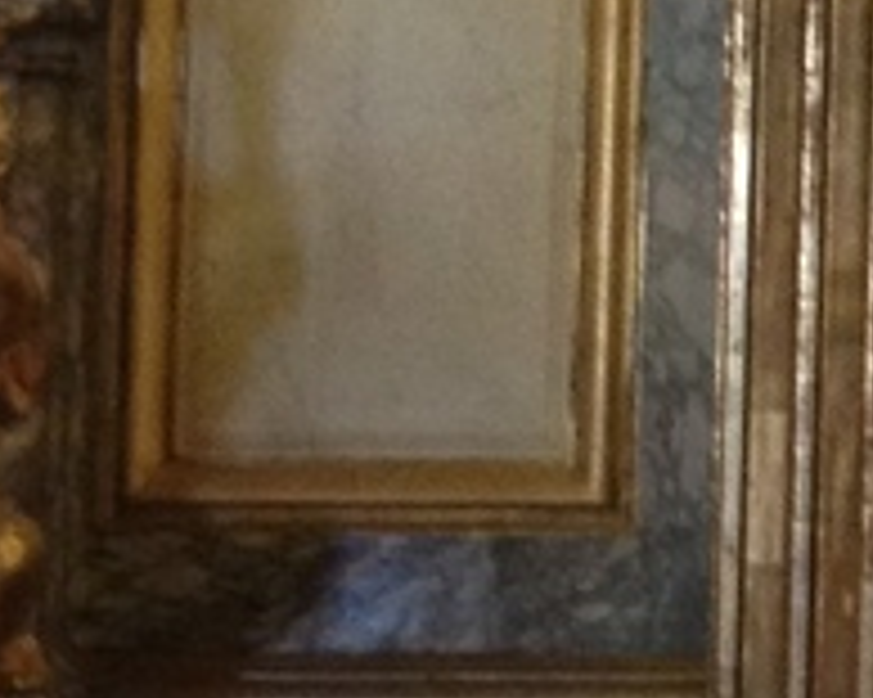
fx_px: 7282
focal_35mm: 282
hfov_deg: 6.3
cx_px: 2574
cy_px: -203
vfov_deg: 5.5
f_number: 2.4
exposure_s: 1/20
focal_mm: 4.28
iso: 160
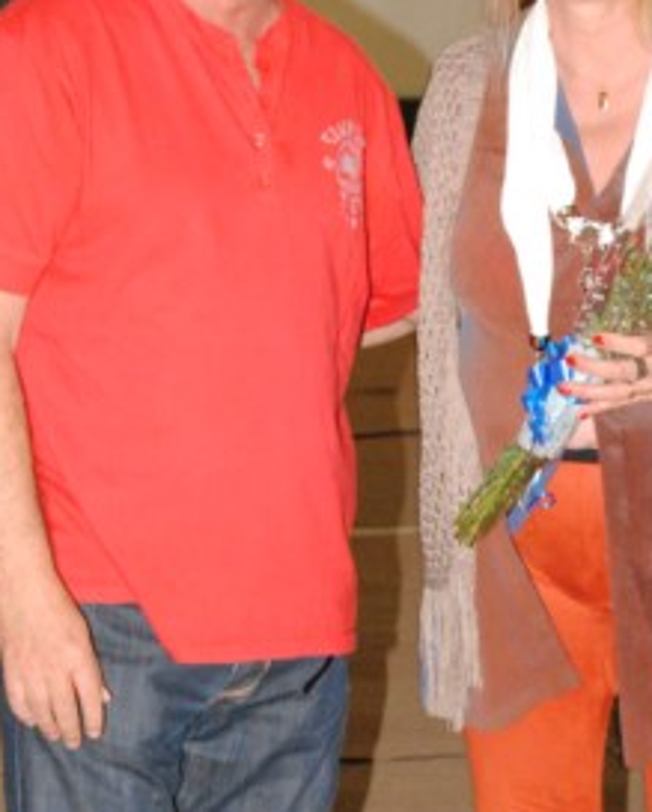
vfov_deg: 14.6
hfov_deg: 11.7
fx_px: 3179
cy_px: 330
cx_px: 336
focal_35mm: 132
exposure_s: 1/40
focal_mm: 40
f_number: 5.6
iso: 1600
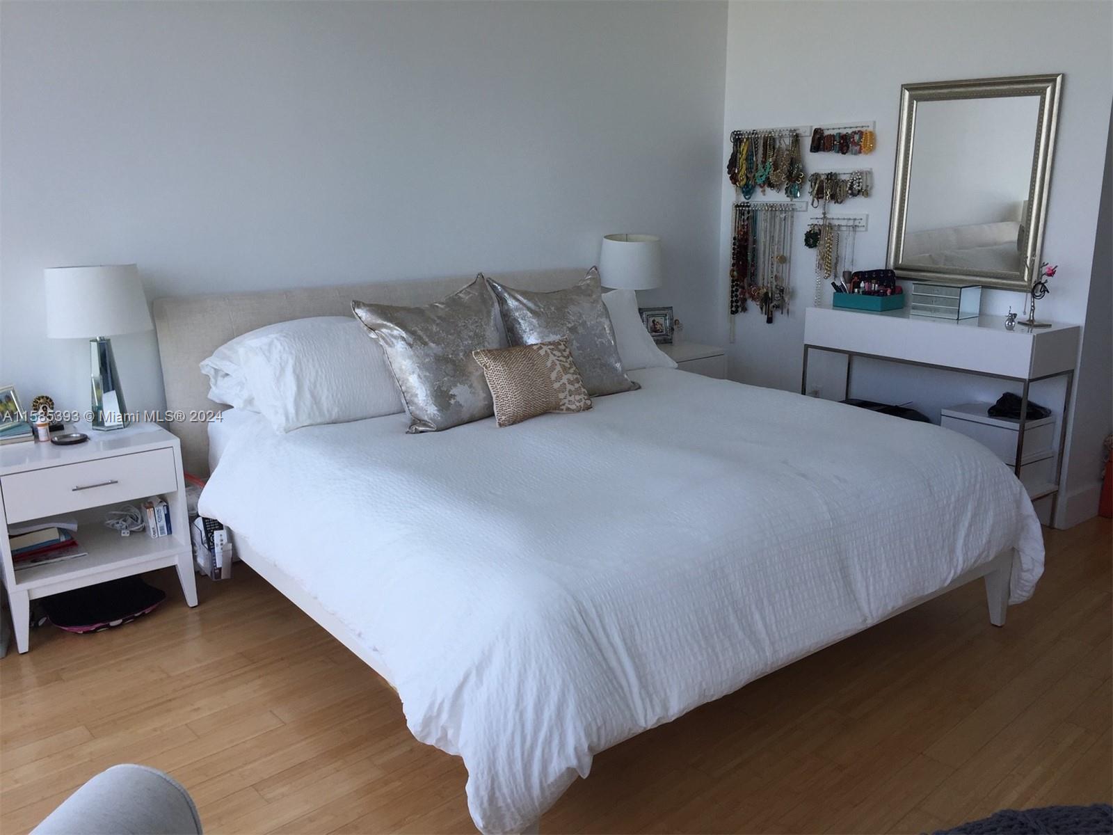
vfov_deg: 48.2
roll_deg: +0.5
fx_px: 932
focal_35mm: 29
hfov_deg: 61.7
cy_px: 418
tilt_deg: -14.5
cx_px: 556
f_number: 2.2
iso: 32
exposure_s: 1/309
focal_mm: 4.15
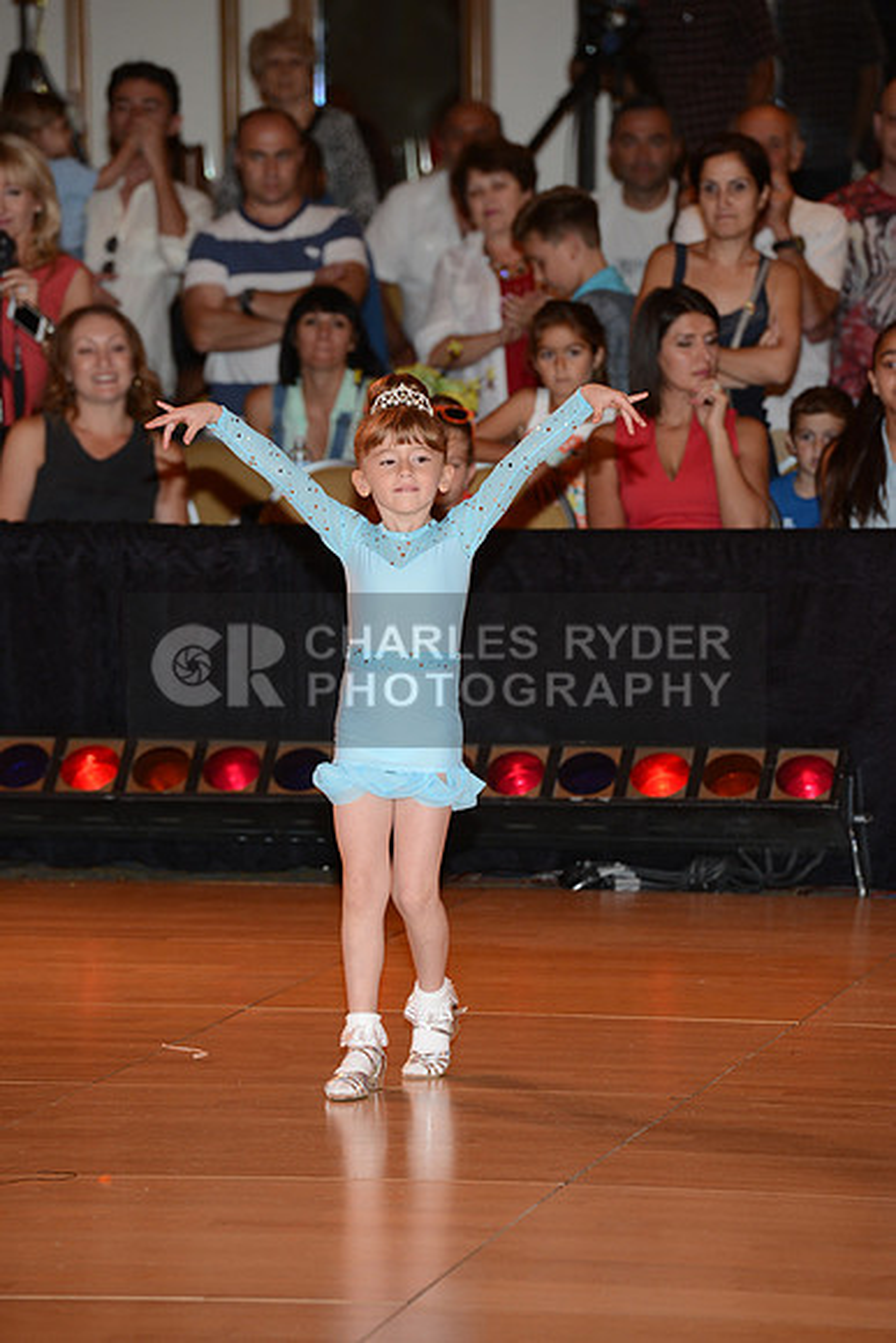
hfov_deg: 7.4
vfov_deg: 11.1
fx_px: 6902
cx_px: 448
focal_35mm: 185
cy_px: 672
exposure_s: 1/250
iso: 1000
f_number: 5.6
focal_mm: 185
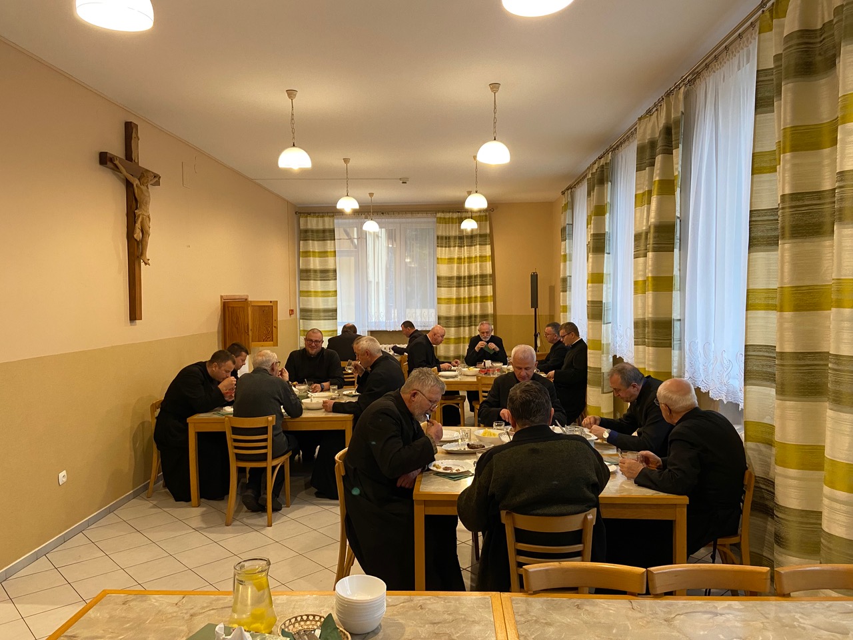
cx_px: 426
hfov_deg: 67.3
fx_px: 641
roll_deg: +0.6
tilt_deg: -3.6
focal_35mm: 26
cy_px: 320
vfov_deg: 53.1
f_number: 1.8
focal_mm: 4.25
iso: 200
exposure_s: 1/50
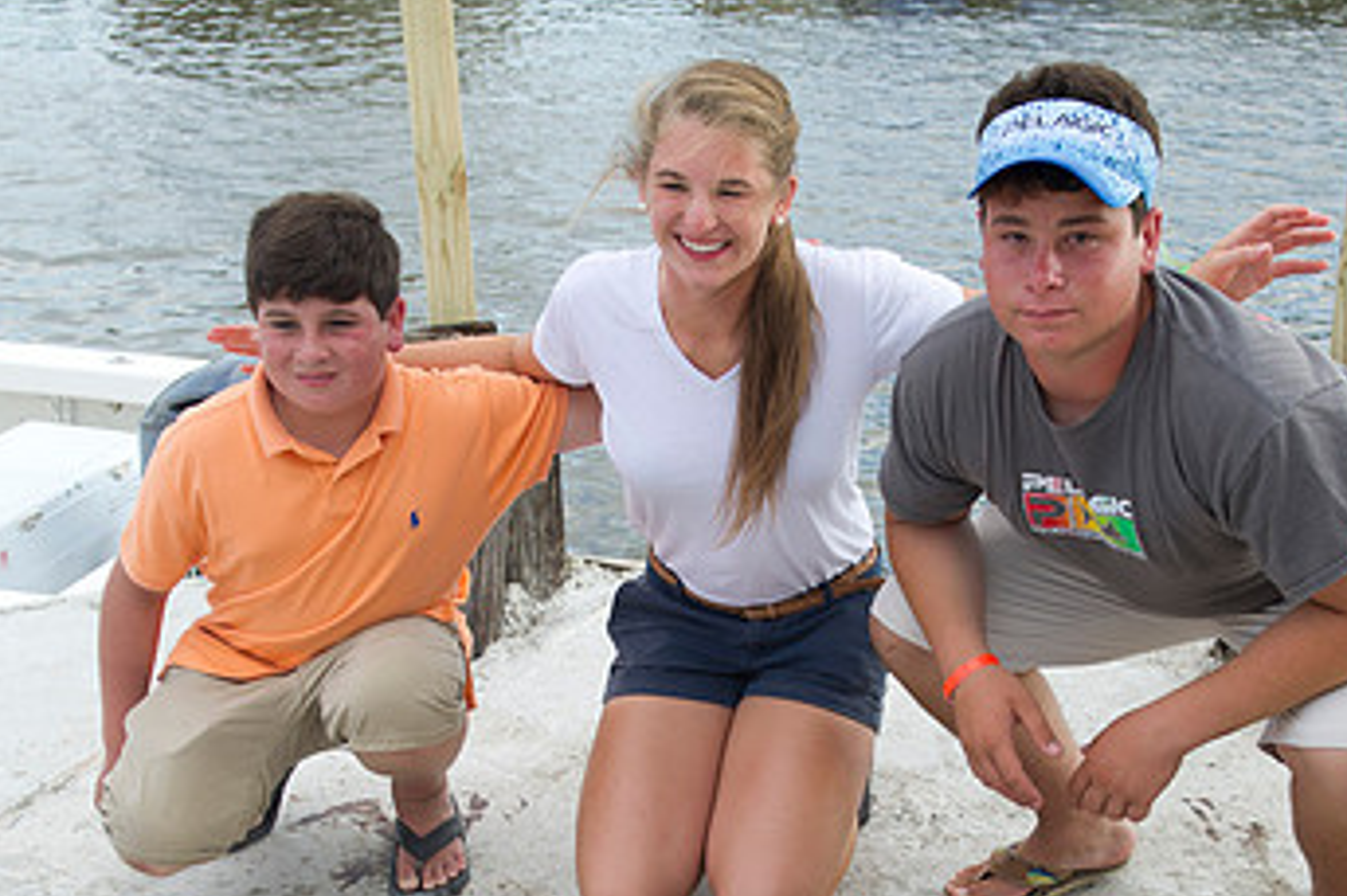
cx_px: 779
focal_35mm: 54
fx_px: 2019
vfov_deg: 24.5
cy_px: 743
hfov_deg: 36.8
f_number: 5
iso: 200
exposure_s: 1/200
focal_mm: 32
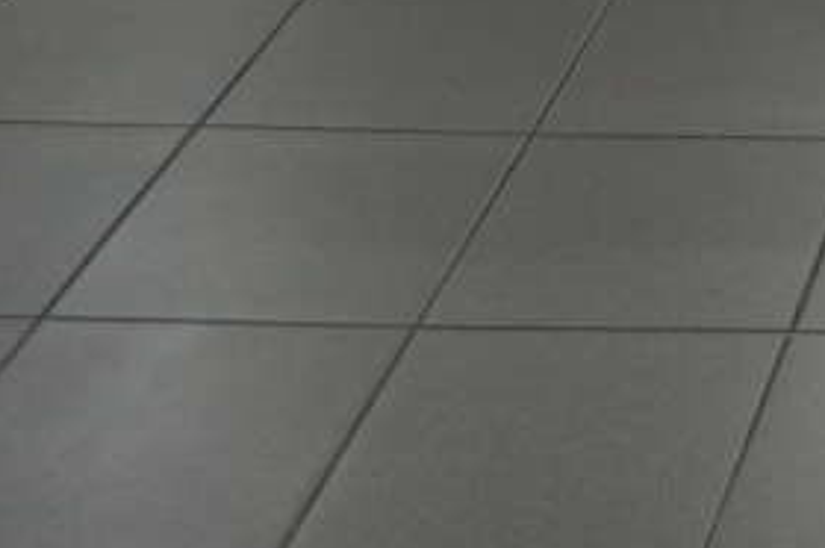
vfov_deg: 10.3
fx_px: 2838
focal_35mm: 124
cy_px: -493
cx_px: 1473
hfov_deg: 14.6
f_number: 4
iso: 1250
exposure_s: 1/160
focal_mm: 21
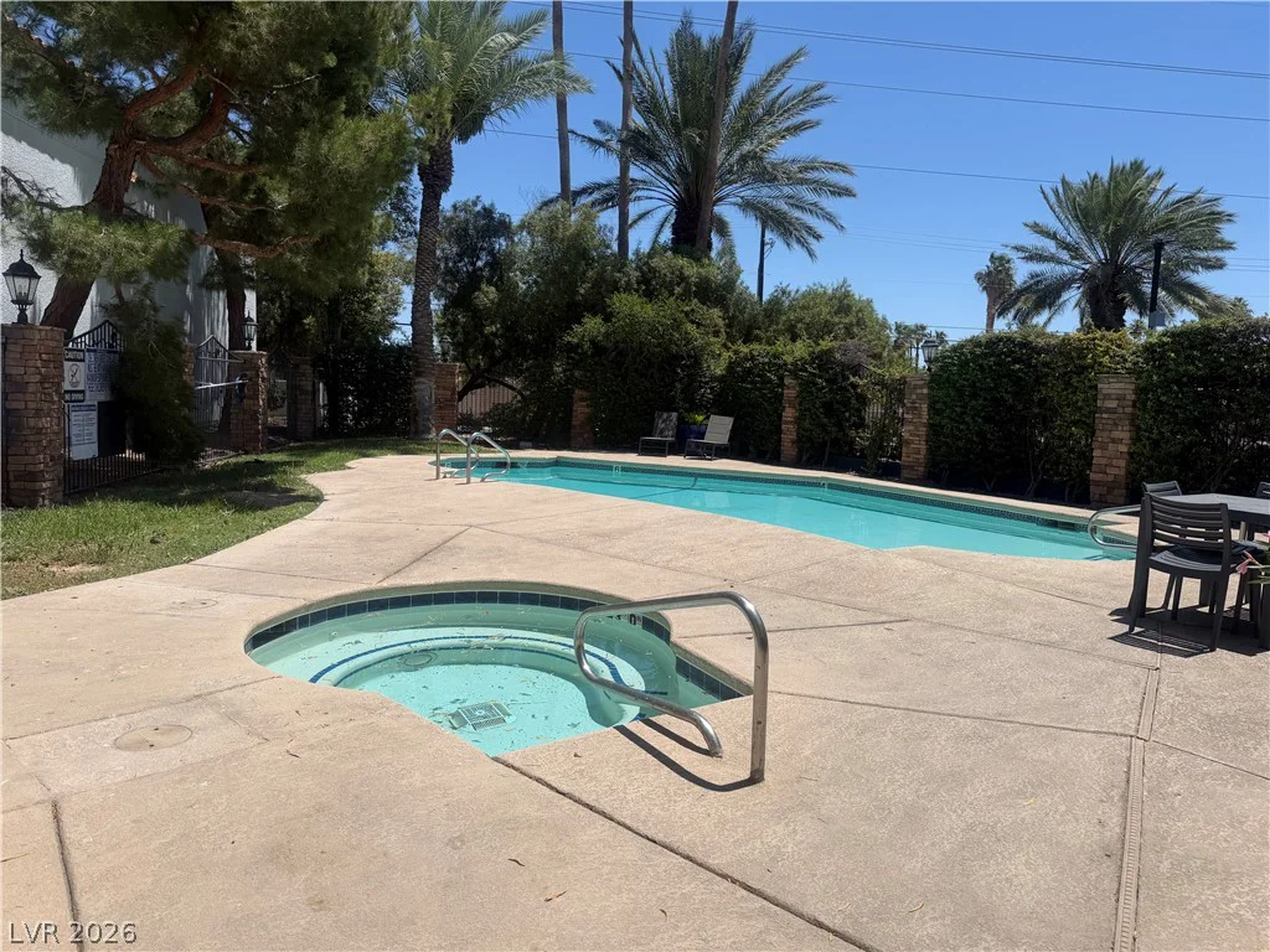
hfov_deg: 71.6
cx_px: 635
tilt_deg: -5.0
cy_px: 476
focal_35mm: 24
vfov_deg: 56.8
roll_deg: -0.9
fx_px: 881
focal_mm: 6.76
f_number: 1.78
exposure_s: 1/7353
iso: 80
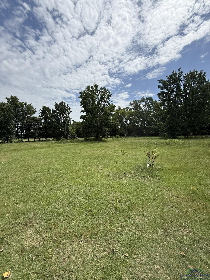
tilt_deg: -3.8
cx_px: 105
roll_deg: -2.1
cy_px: 140
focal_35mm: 14
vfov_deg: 102.1
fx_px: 113
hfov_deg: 85.7
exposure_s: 1/1235
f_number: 2.2
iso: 20
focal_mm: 2.22
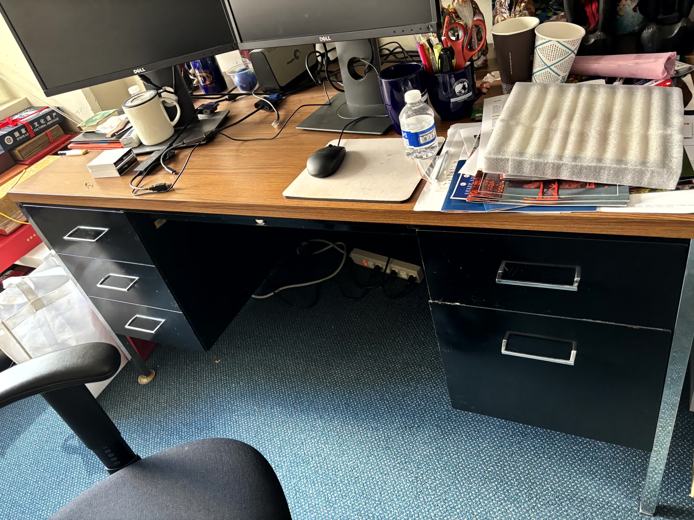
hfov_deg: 67.3
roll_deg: +17.0
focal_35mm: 26
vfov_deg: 53.1
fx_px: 521
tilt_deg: -34.9
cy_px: 260
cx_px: 347
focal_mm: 5.96
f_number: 1.6
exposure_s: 1/60
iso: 320
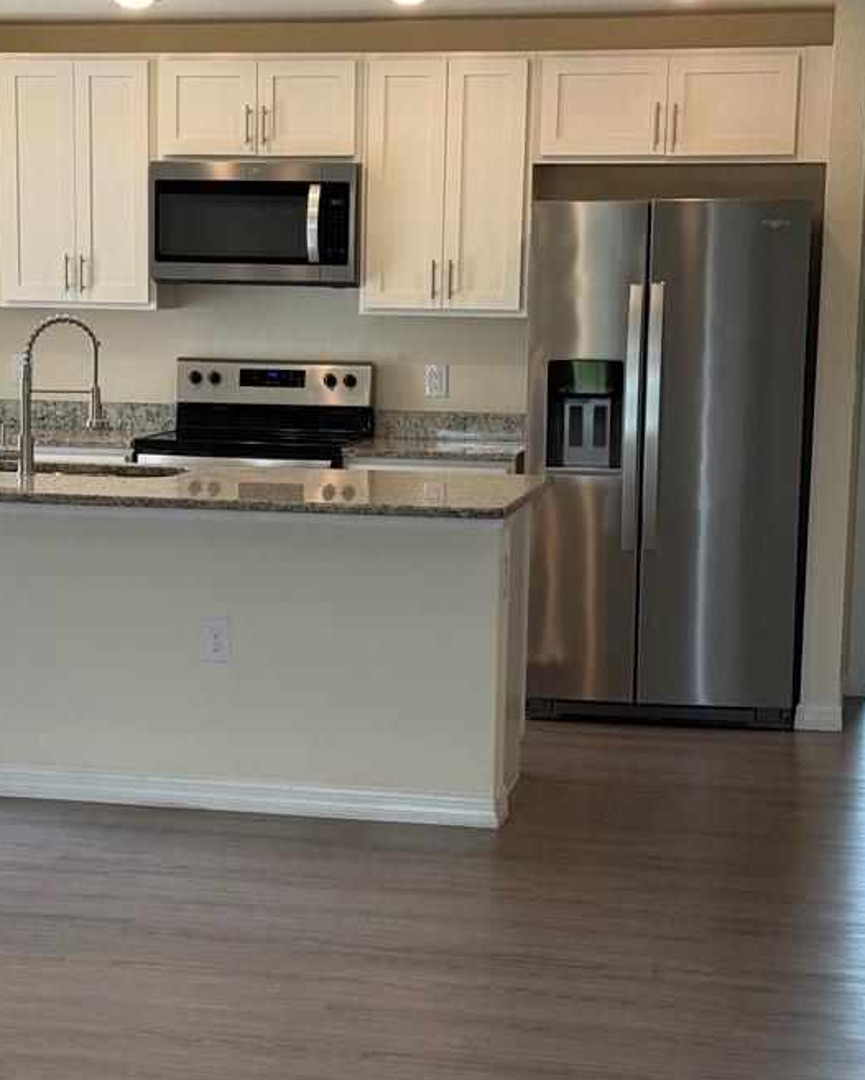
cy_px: 588
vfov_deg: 26.0
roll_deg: +0.2
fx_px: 2335
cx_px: 293
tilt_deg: -8.9
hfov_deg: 20.9
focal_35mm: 73
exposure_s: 1/229
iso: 80
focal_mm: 6.76
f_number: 1.78
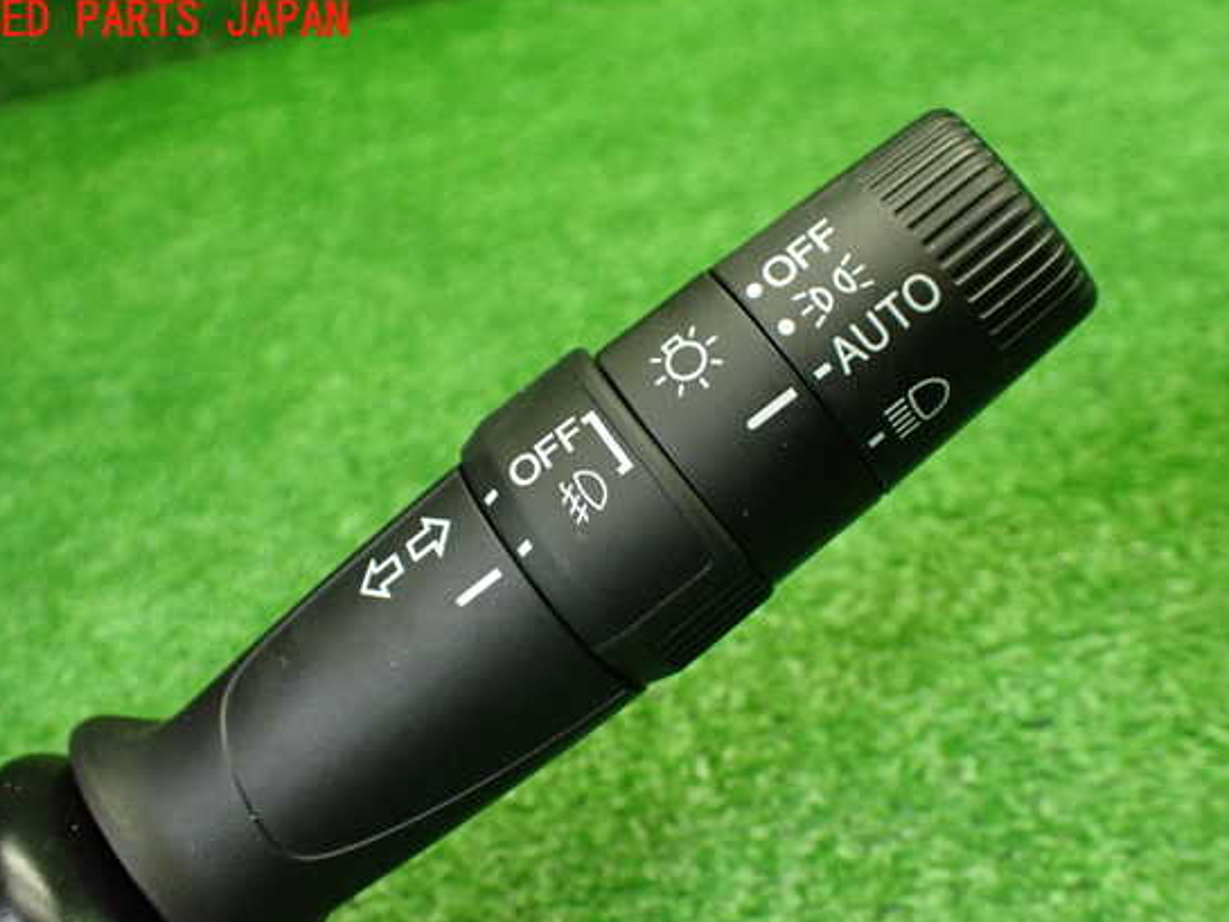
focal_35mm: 33
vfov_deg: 42.9
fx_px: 1172
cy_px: 500
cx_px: 616
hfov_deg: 55.3
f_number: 2.3
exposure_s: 1/125
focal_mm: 5.4
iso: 800
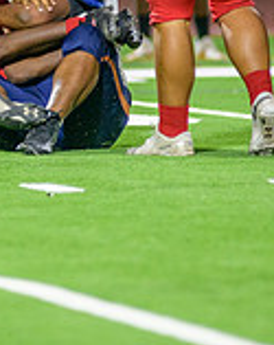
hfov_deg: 1.5
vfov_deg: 1.9
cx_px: 15
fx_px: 10604
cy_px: 14
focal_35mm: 1043
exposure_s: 1/500
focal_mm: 300
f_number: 2.8
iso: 2000
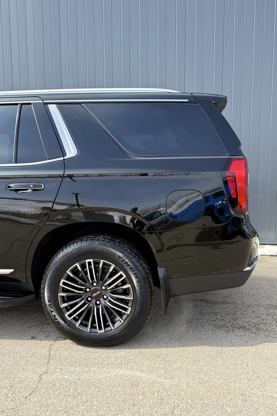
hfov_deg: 51.2
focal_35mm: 25
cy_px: 208
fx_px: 289
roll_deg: -1.6
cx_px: 123
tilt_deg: -6.5
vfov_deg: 71.5
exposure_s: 1/1653
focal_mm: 6.76
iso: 80
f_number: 1.78
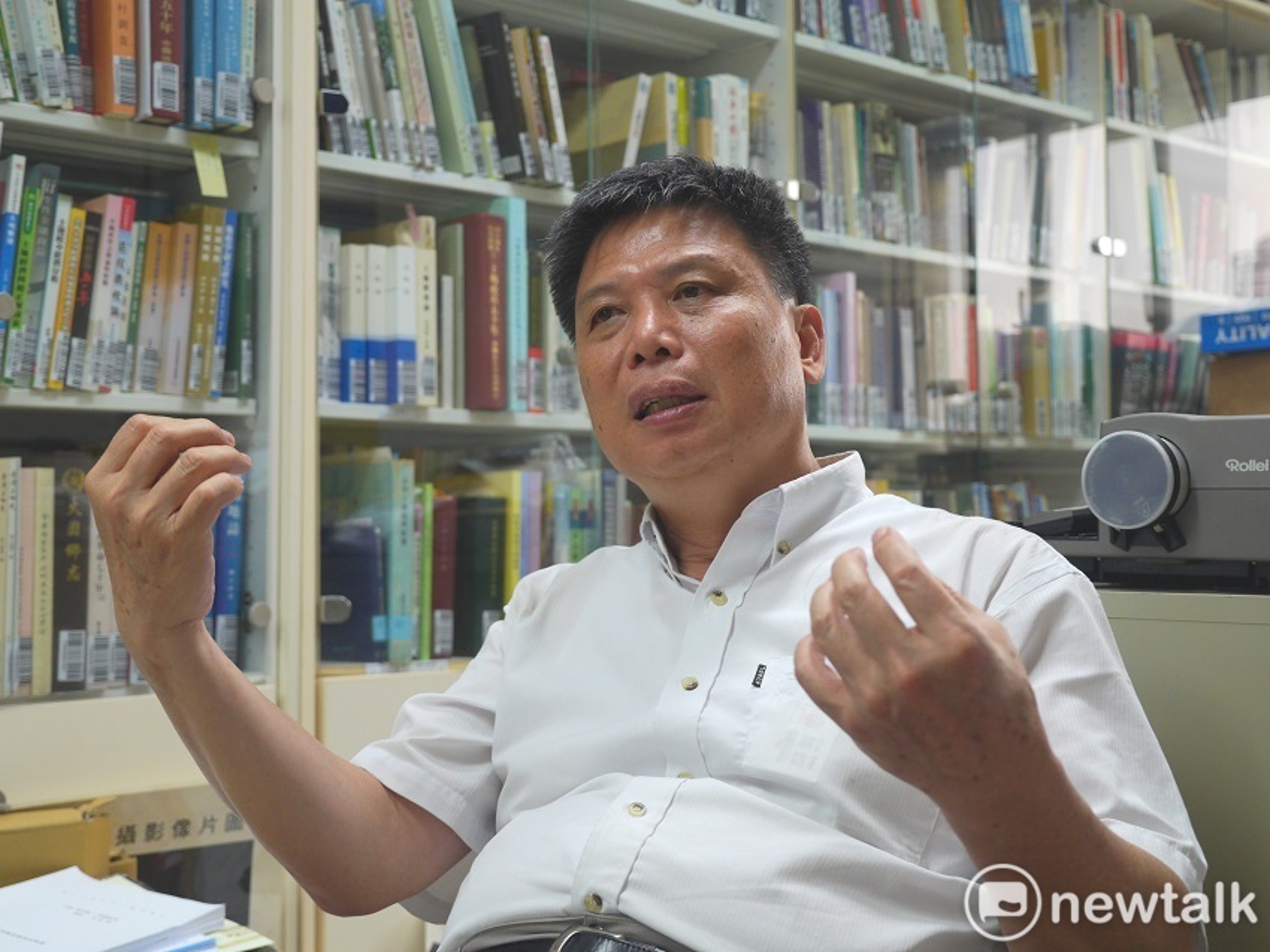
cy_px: 476
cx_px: 635
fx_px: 1761
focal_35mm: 48
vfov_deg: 30.3
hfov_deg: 39.7
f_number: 2.8
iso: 640
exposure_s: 1/200
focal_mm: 24
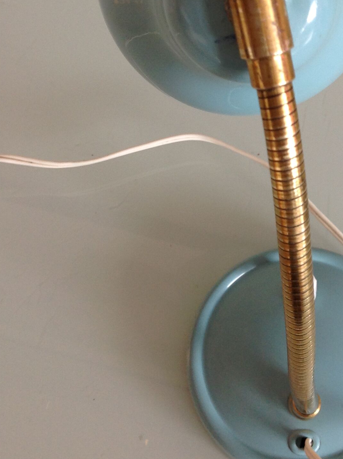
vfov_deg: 30.3
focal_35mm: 63
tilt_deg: -58.1
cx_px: 253
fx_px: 834
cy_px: 126
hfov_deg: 23.0
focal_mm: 4.28
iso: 64
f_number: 2.4
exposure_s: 1/15
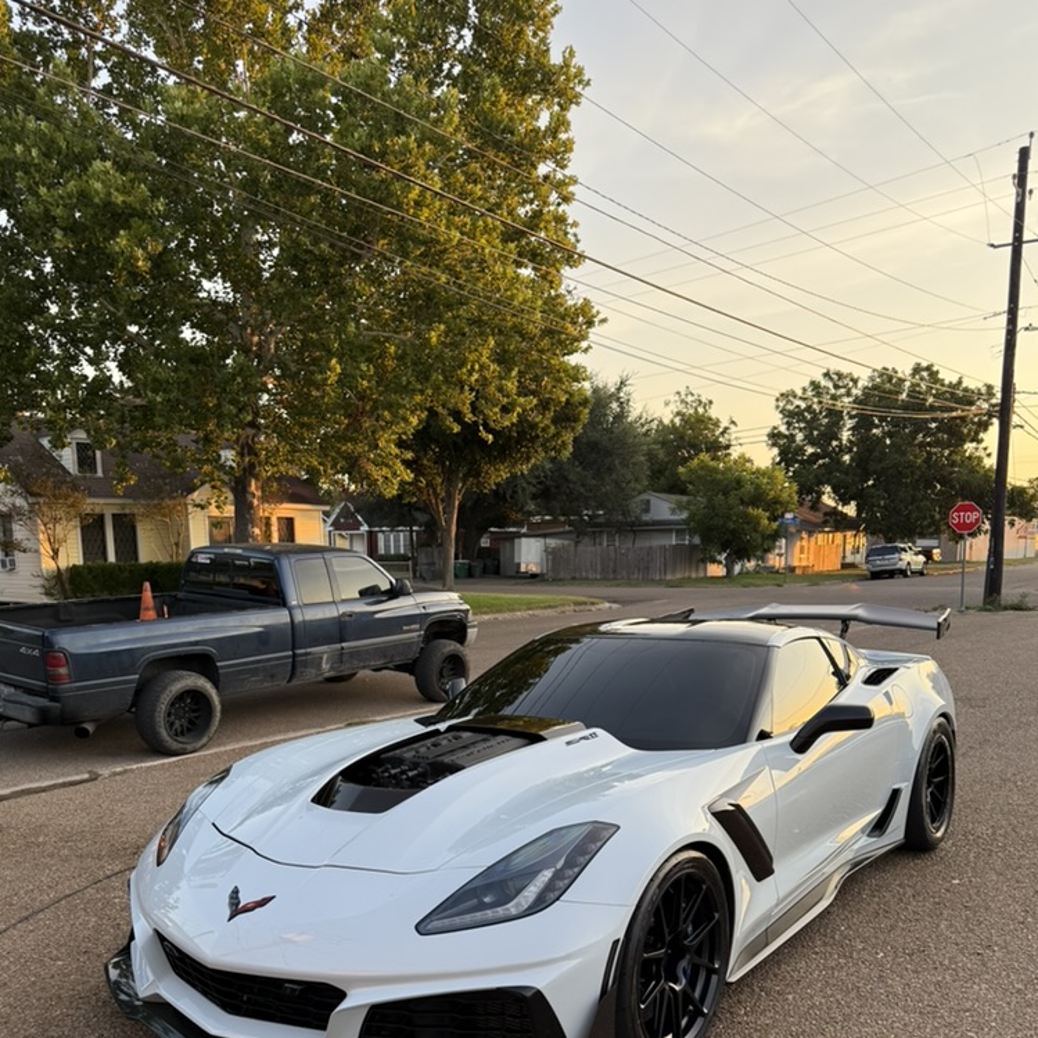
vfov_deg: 54.4
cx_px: 520
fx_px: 984
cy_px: 703
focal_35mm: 29
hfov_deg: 55.6
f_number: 1.78
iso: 100
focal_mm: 6.76
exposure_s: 1/347
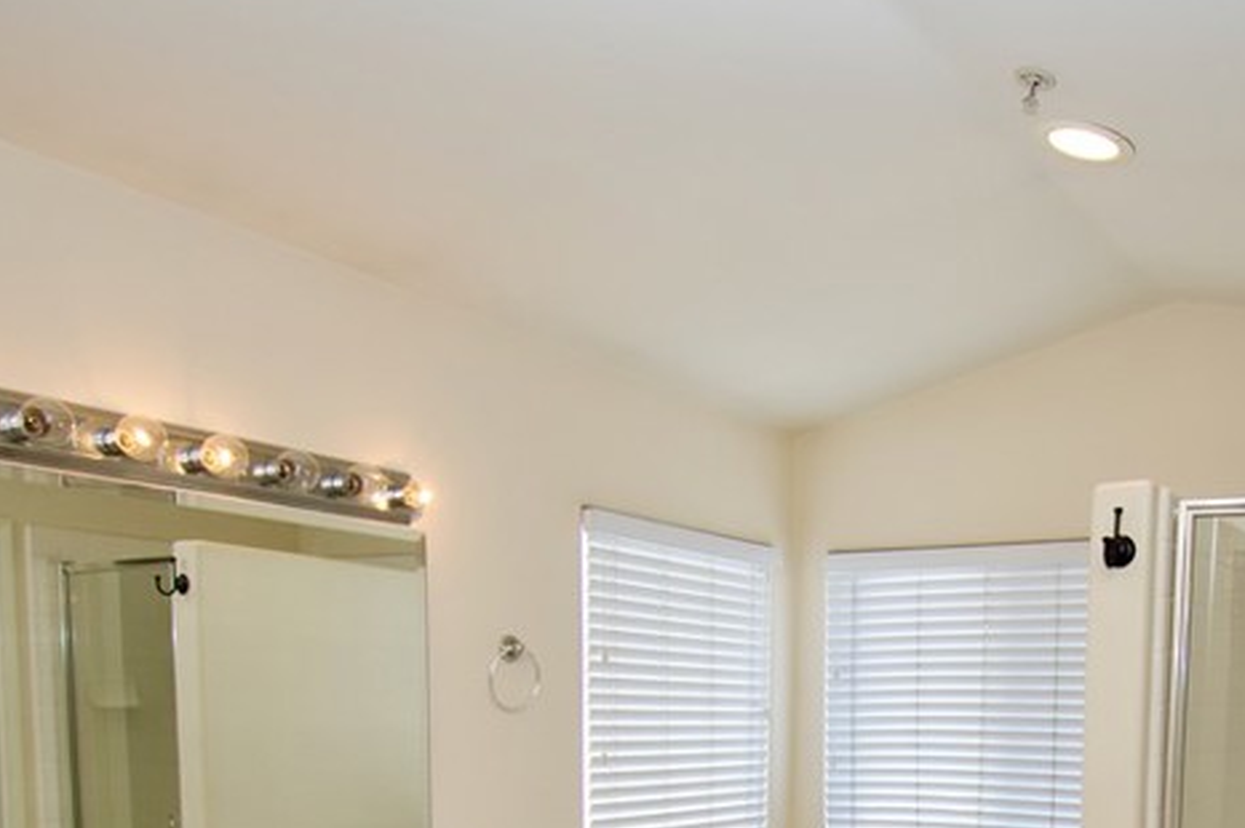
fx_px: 1140
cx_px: 914
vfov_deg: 35.9
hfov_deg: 54.9
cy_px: 832
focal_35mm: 33
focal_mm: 10
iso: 320
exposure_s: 1/100
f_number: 4.5
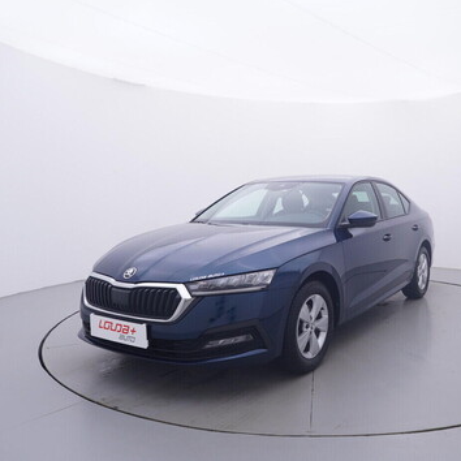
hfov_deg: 53.3
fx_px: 447
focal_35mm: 30
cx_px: 314
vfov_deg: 54.6
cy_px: 223
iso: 200
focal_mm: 15
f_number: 5
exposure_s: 1/80
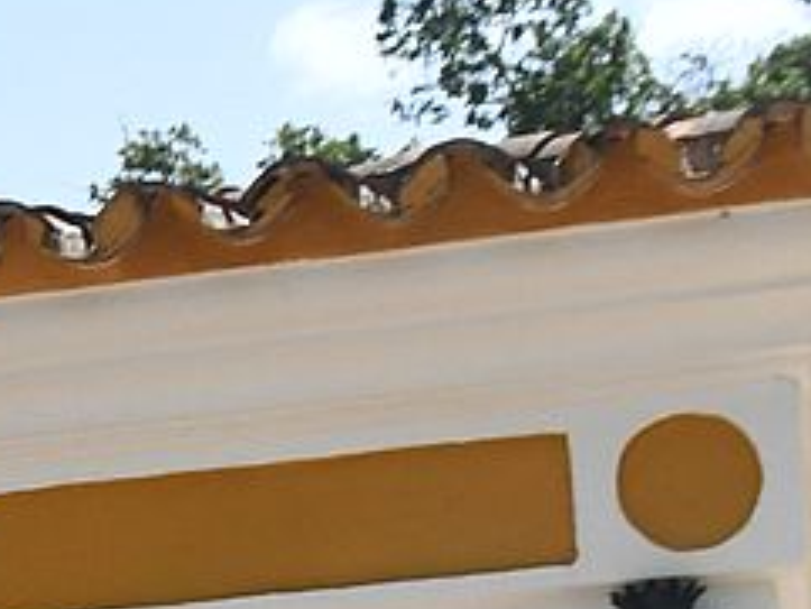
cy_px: 1011
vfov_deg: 9.3
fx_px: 3586
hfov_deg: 11.8
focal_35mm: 153
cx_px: -693
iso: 1000
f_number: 14
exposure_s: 1/800
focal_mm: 20
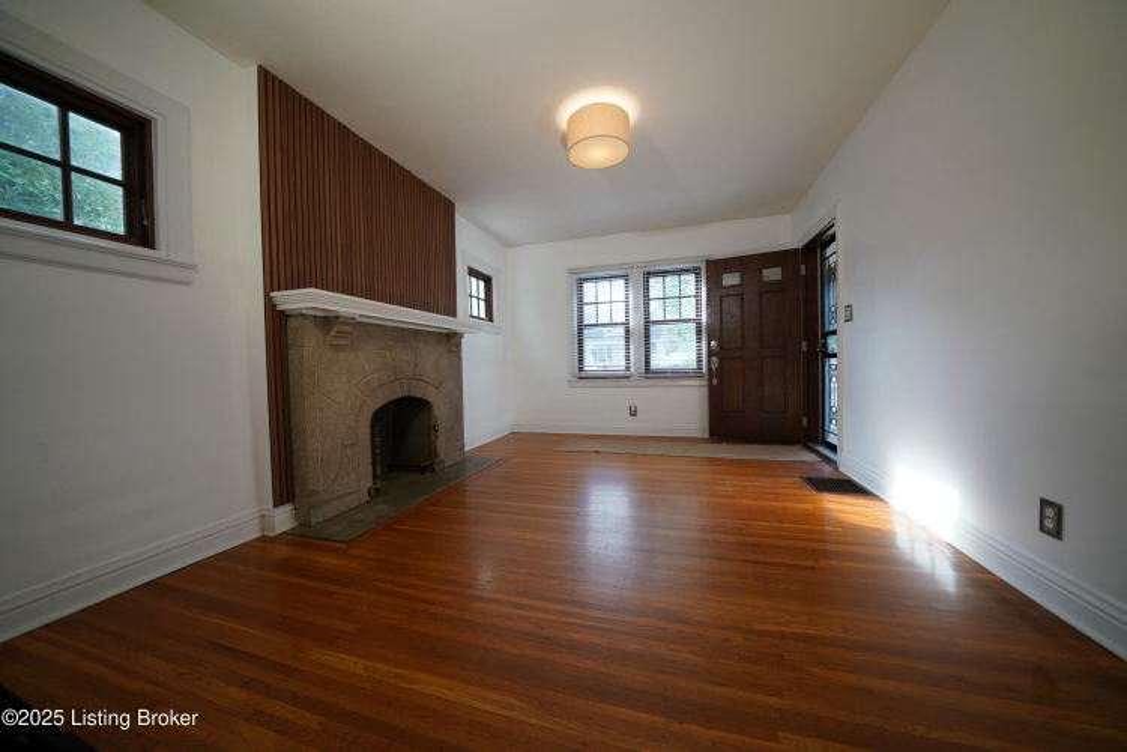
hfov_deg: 112.6
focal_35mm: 12
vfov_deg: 90.0
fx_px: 376
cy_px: 376
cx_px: 564
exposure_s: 1/160
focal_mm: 12
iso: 800
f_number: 4
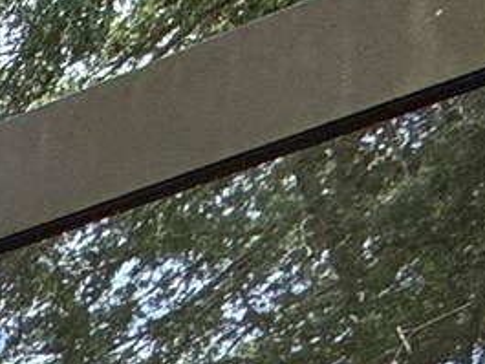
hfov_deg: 9.4
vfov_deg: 8.6
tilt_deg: -2.0
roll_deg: -1.7
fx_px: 1514
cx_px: -1245
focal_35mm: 108
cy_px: 1361
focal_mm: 2.22
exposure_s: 1/619
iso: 50
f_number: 2.2
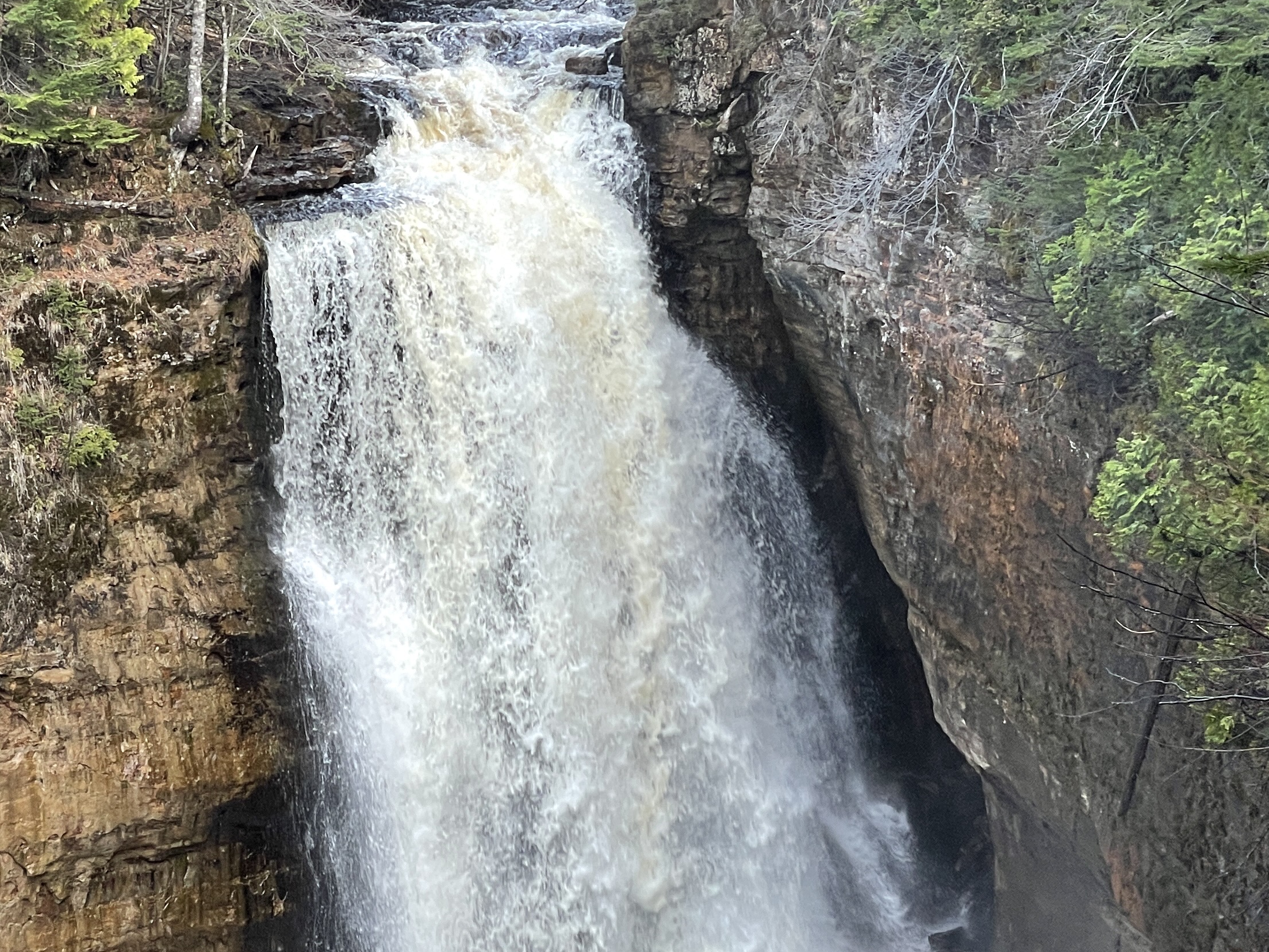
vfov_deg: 15.6
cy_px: 545
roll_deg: -2.0
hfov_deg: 20.5
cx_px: 285
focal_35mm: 95
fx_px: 3482
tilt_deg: -5.6
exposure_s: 1/122
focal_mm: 6
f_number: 2
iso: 40
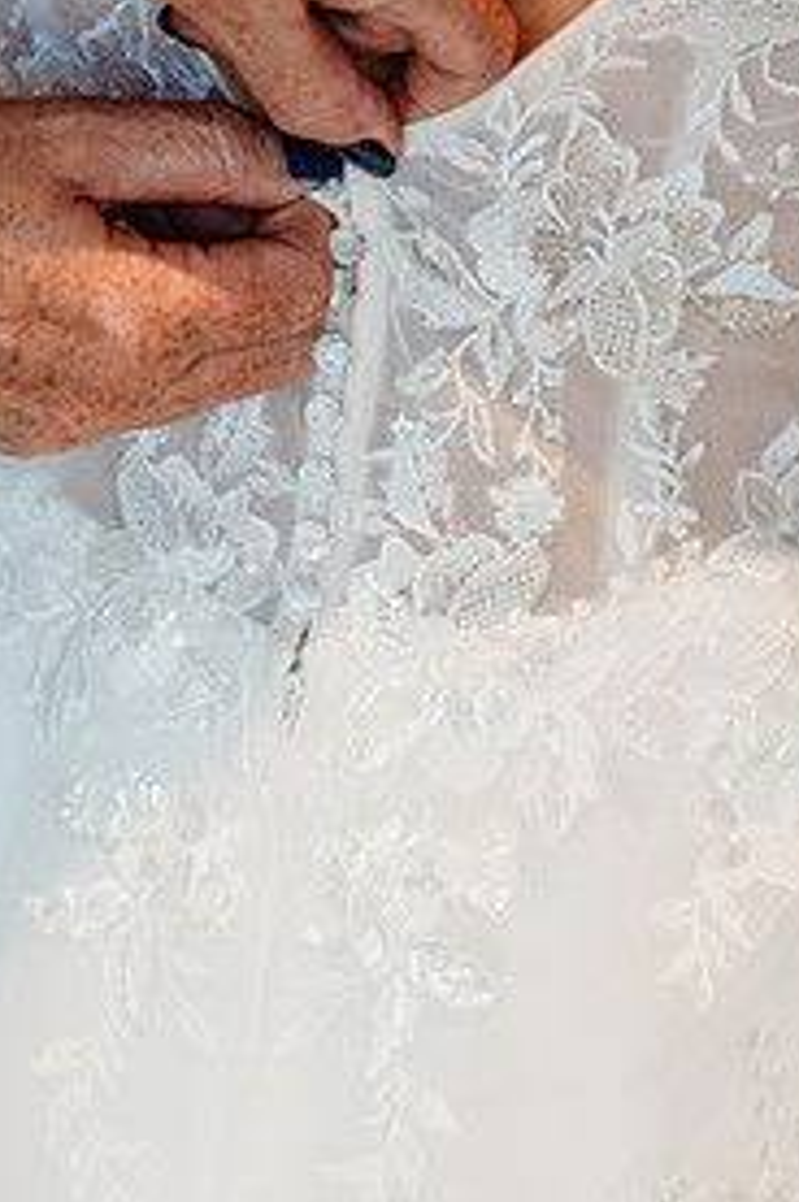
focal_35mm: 138
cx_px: 541
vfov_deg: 14.9
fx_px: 4605
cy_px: 798
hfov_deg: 9.9
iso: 500
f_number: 3.2
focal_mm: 85
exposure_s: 1/200
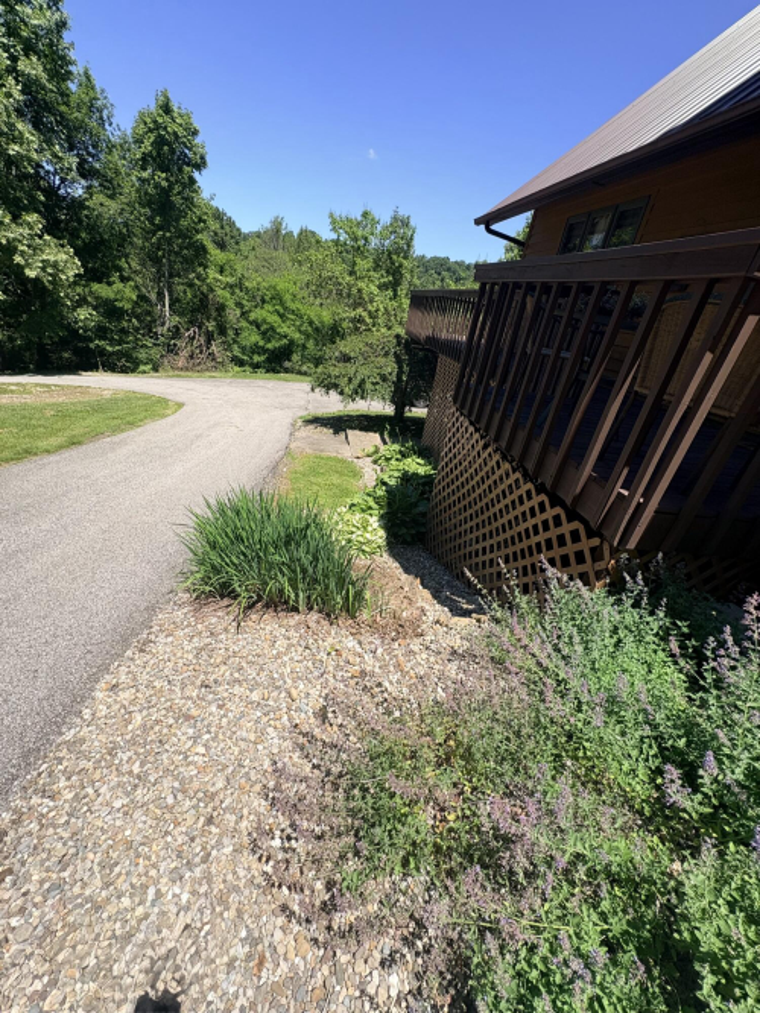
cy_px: 506
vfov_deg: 102.1
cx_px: 380
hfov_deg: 85.7
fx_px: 410
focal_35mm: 14
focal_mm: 2.22
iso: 50
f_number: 2.2
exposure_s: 1/1277
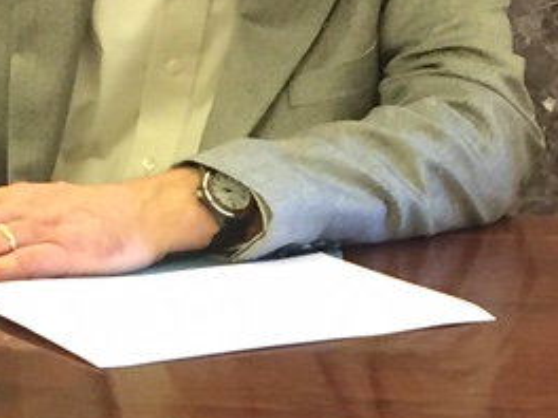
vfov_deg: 8.2
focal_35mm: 179
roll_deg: -0.5
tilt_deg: -17.1
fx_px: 2885
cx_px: 258
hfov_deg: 11.0
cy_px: 509
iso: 250
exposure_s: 1/24
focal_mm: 4.15
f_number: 2.2
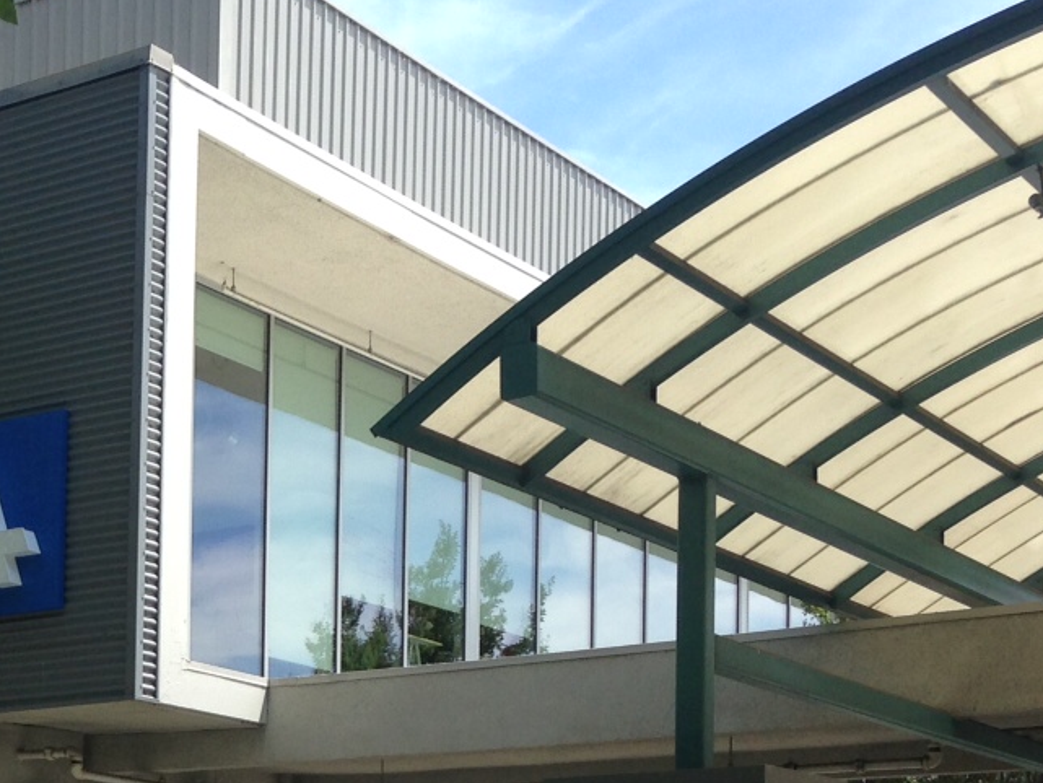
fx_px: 2531
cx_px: -2
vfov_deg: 17.0
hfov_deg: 22.4
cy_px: 877
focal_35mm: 84
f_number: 2.4
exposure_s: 1/821
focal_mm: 4.12
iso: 50
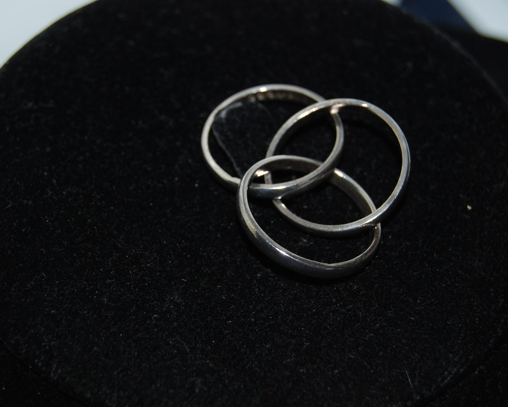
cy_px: 203
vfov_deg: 16.4
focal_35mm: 94
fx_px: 1407
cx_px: 265
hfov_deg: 20.5
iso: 200
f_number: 5.6
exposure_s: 1/60
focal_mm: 55
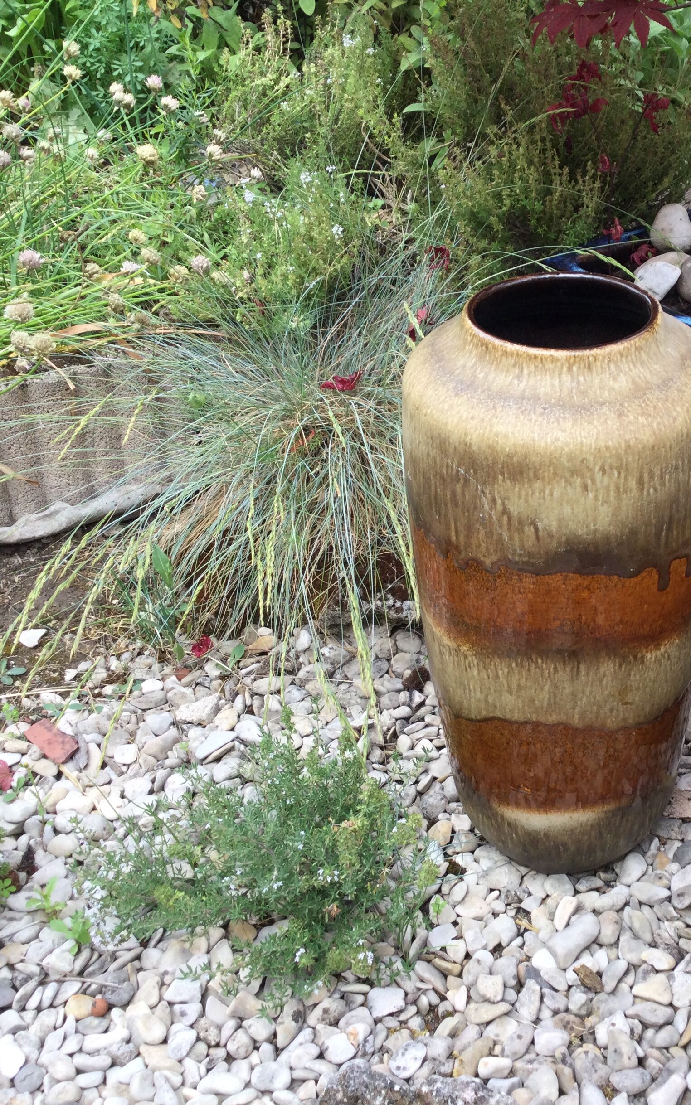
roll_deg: +0.9
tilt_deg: -33.8
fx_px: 1326
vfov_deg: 45.3
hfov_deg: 28.5
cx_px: 565
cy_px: 552
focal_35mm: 44
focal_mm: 3.3
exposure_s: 1/241
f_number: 2.4
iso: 25
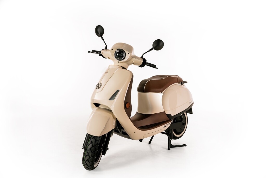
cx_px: 133
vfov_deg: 44.7
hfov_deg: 63.3
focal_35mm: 29
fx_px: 216
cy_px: 89
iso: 800
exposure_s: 1/100
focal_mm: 29.2
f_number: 6.3
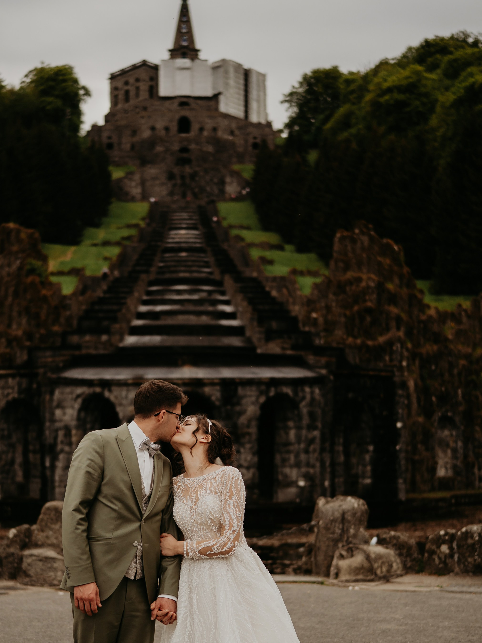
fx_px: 947
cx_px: 181
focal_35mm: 51
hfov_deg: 28.5
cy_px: 424
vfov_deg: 37.1
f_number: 1.4
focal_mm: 35
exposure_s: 1/4000
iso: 200
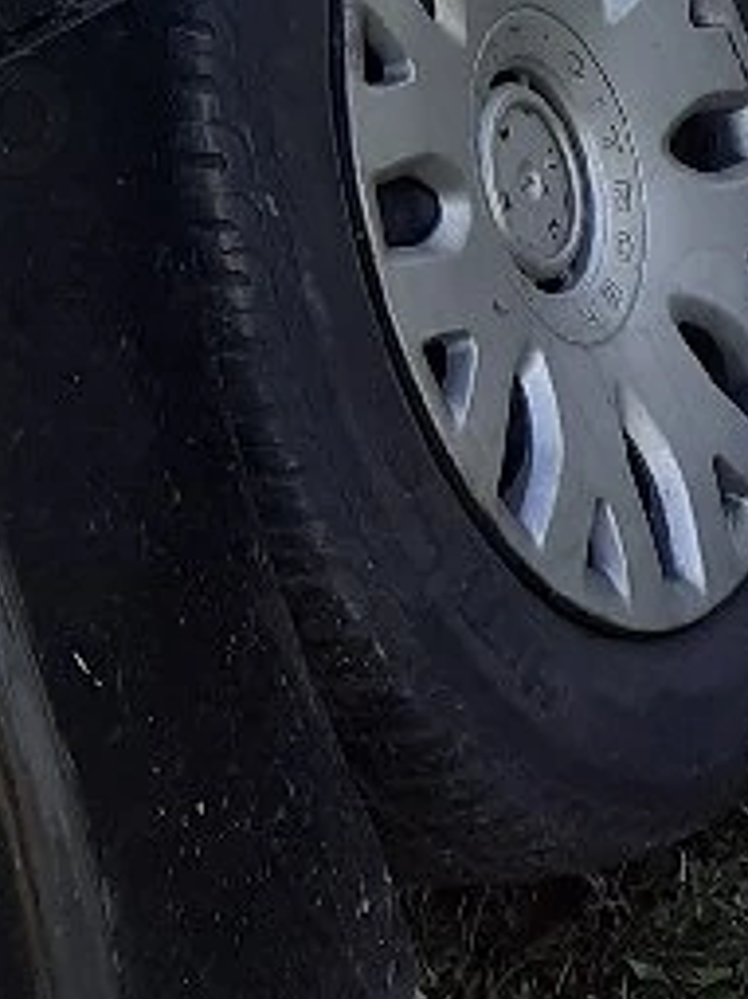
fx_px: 4066
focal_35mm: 141
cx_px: -86
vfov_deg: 13.2
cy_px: -496
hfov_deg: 10.4
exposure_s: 1/435
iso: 40
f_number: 1.9
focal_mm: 3.6
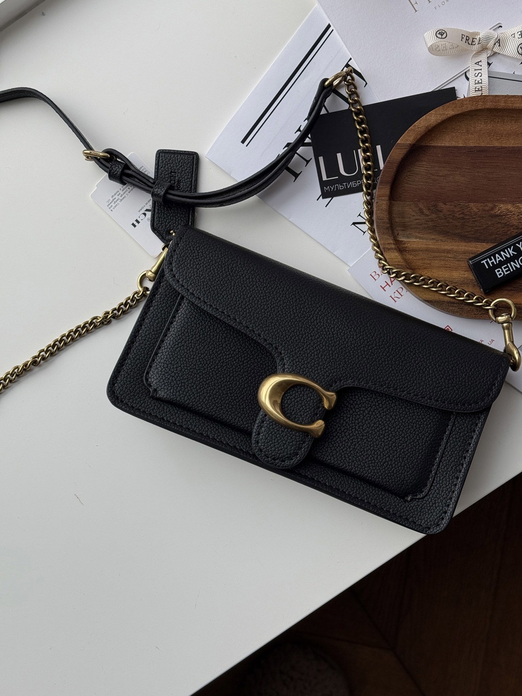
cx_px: 261
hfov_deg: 30.3
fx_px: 965
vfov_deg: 39.7
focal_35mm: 48
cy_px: 348
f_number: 1.78
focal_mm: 6.76
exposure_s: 1/625
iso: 80
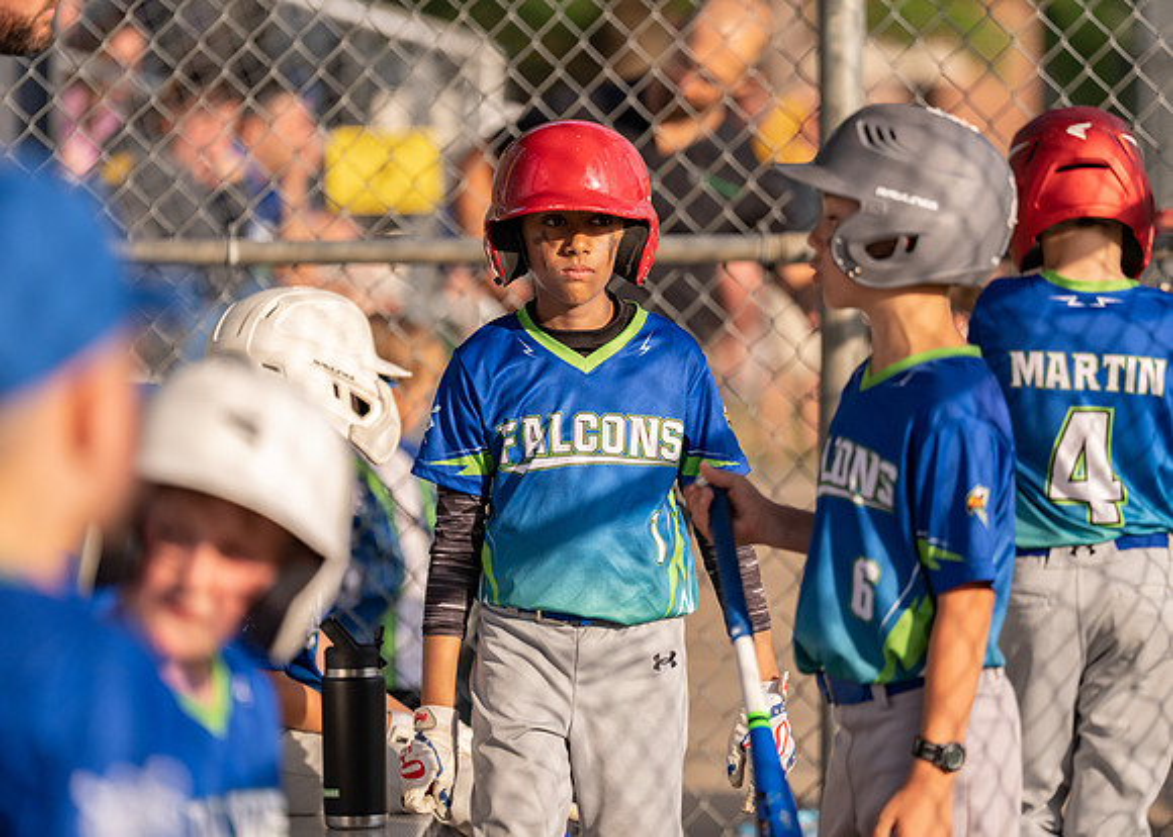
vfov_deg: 6.9
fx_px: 6920
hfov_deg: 9.7
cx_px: 586
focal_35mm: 208
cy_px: 418
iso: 500
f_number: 2.8
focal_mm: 197
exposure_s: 1/5000
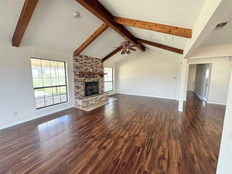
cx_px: 116
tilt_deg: -8.1
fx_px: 94
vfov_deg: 85.7
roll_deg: +0.8
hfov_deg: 102.1
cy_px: 87
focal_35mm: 14
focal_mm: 2.22
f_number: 2.2
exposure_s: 1/120
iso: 160
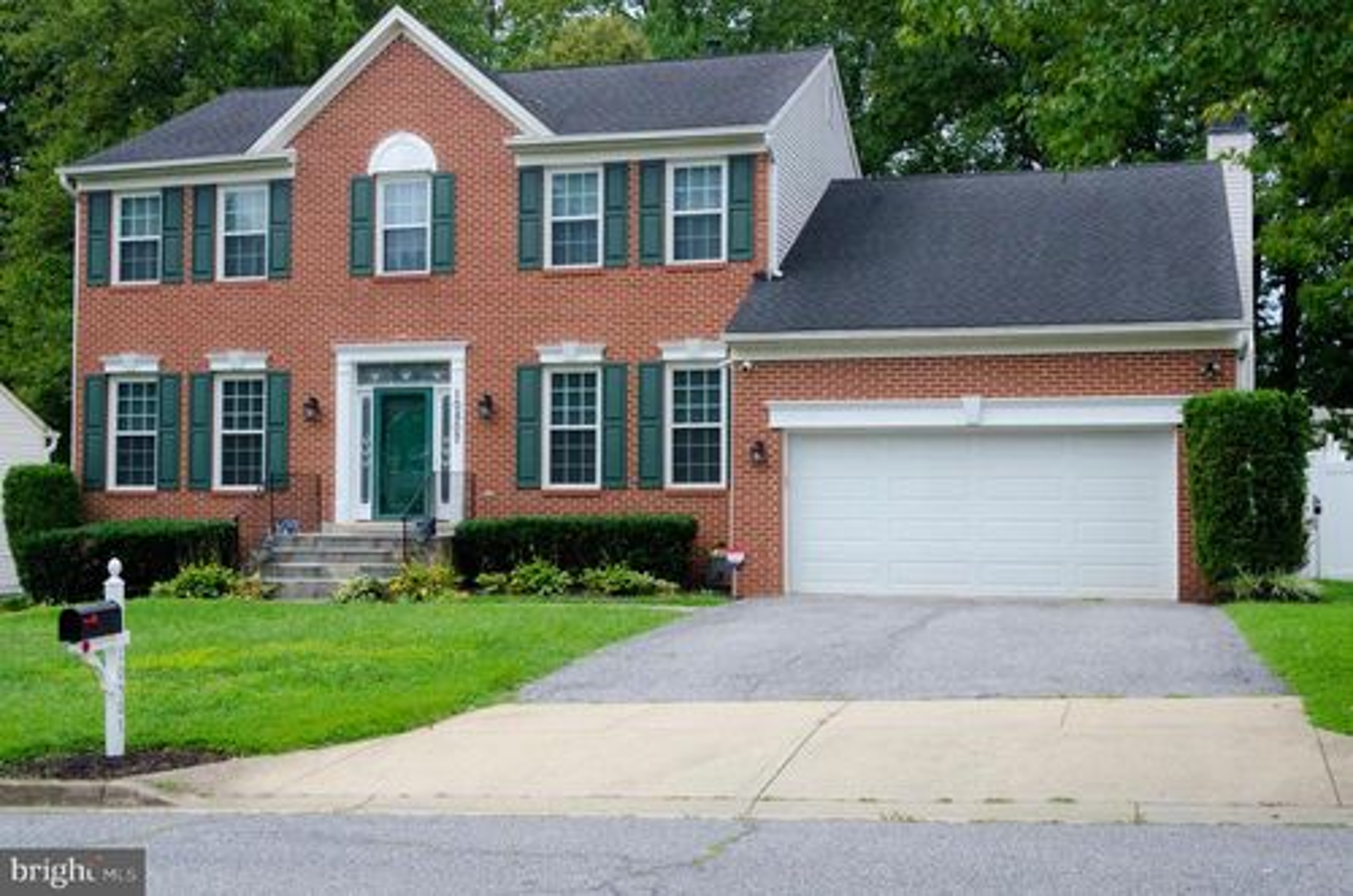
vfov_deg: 31.7
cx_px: 676
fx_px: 1575
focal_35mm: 42
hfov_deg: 46.5
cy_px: 448
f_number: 16
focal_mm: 28
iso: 1250
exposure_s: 1/500
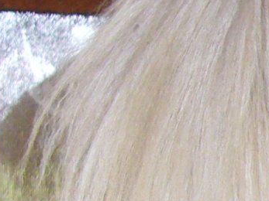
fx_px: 1725
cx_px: 585
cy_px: 383
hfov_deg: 8.4
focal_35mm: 222
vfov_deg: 6.5
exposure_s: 1/30
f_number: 3
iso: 125
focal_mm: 5.7
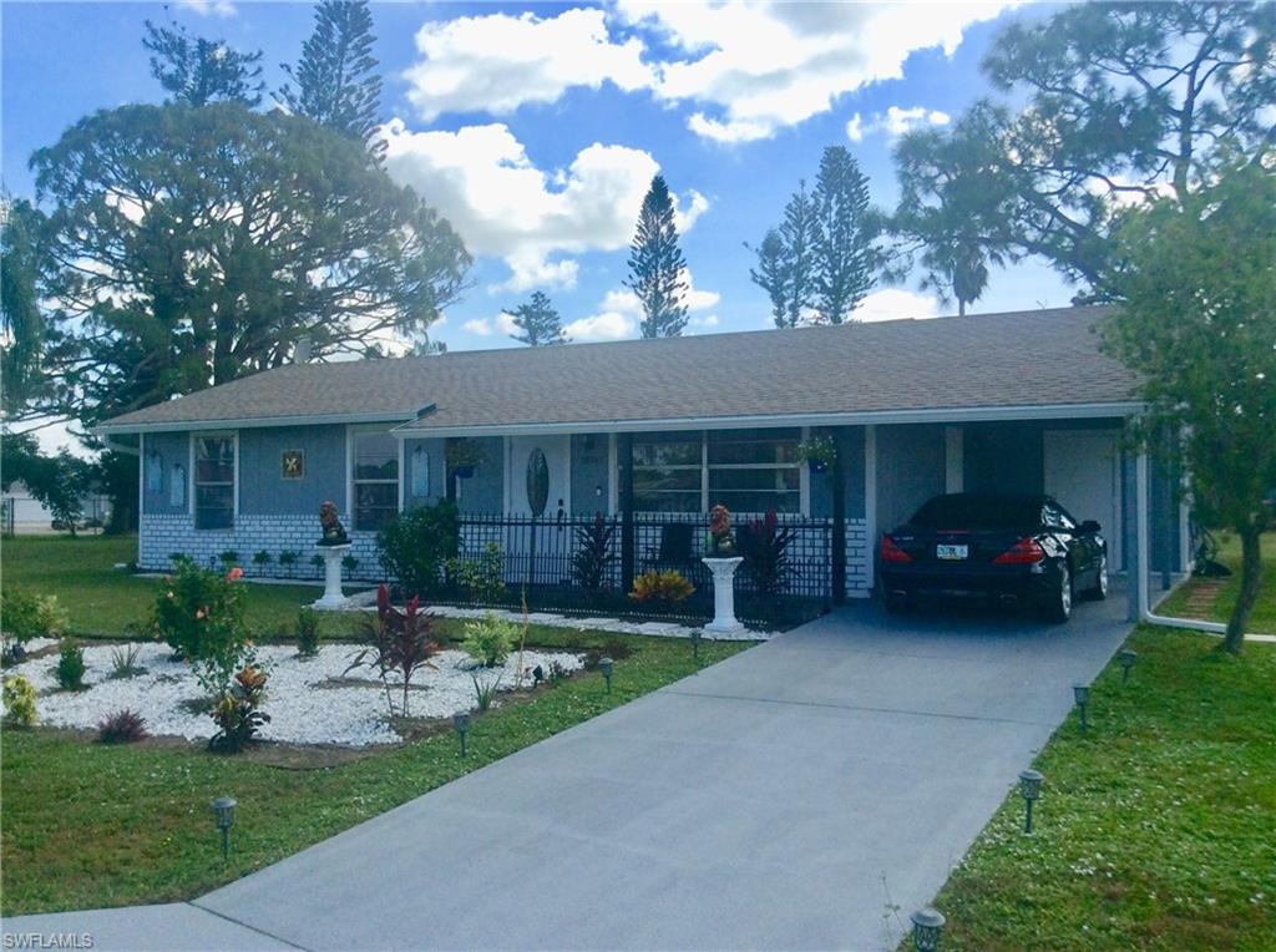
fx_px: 1177
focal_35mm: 32
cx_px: 638
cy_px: 476
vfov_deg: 44.0
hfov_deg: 56.9
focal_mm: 3.3
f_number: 2.4
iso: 32
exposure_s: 1/1395
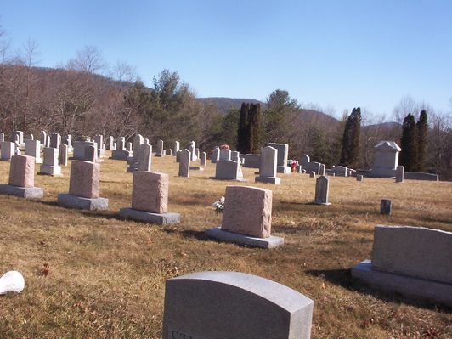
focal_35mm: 39
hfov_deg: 47.9
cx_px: 226
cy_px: 170
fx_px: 509
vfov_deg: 36.8
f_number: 8
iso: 100
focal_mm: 6
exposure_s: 1/180
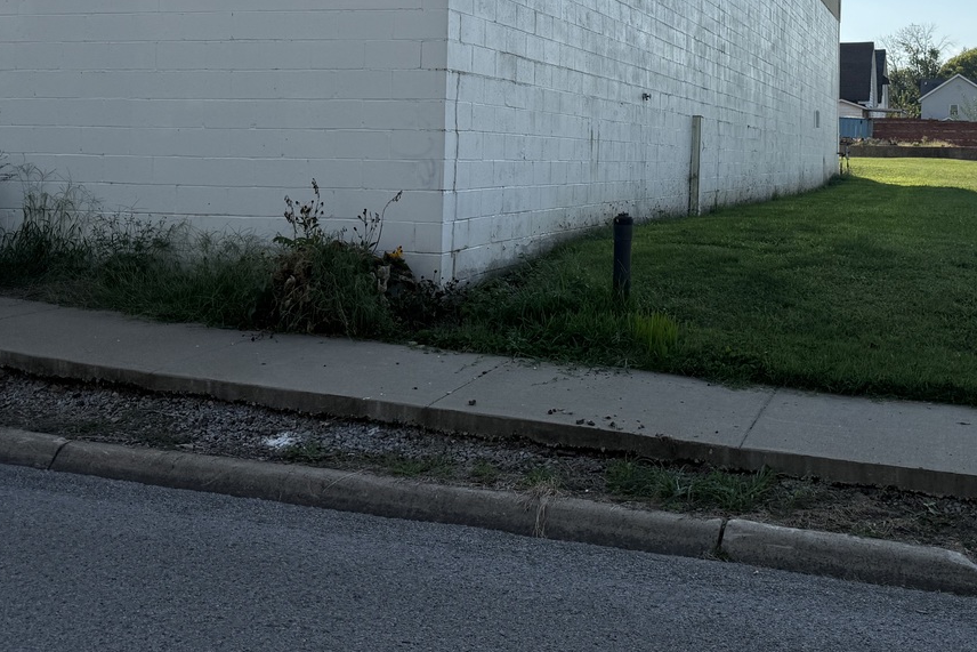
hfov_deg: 45.5
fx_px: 1140
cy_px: 103
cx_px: 668
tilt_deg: +3.4
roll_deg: -0.6
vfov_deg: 30.9
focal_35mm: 42
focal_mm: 6.76
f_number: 1.78
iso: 80
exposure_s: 1/8130
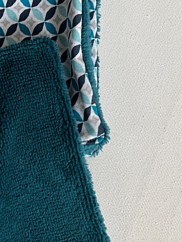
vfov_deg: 25.3
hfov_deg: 18.5
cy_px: 103
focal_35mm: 77
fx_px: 539
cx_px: -13
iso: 16
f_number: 1.8
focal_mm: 3
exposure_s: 1/109
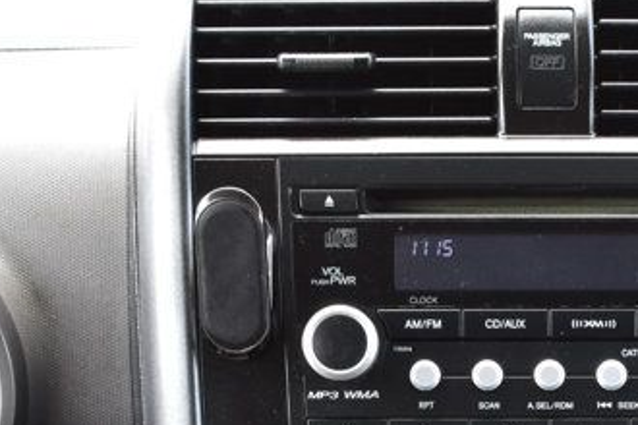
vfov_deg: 10.6
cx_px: 557
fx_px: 2225
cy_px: 585
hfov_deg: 16.1
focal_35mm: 126
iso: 400
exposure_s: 1/40
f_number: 7.1
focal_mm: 27
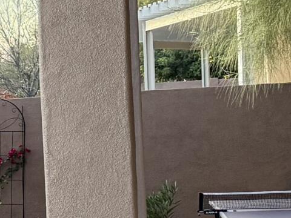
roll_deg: +3.3
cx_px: -381
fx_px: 1261
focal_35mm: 150
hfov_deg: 11.2
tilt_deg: -2.5
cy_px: 183
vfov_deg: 9.9
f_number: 1.78
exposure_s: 1/60
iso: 250
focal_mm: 6.76
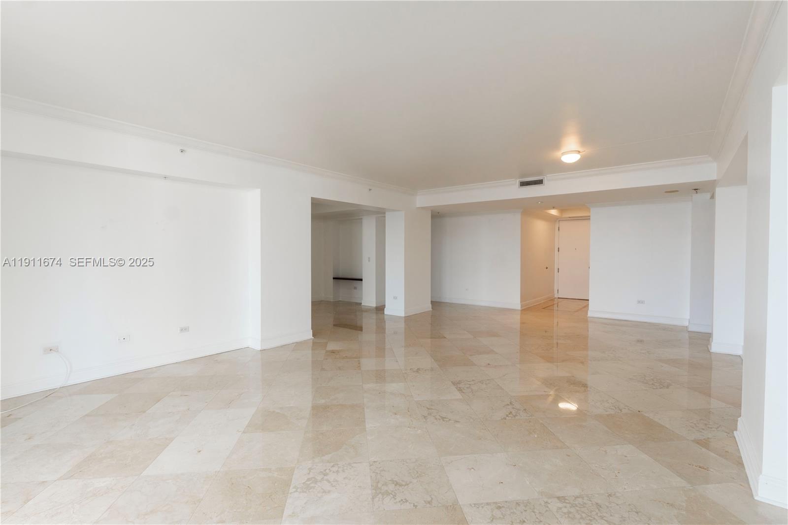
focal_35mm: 16
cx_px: 394
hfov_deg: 95.0
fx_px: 361
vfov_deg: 72.0
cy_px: 262
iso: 320
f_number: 8
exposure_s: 1/20
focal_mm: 11
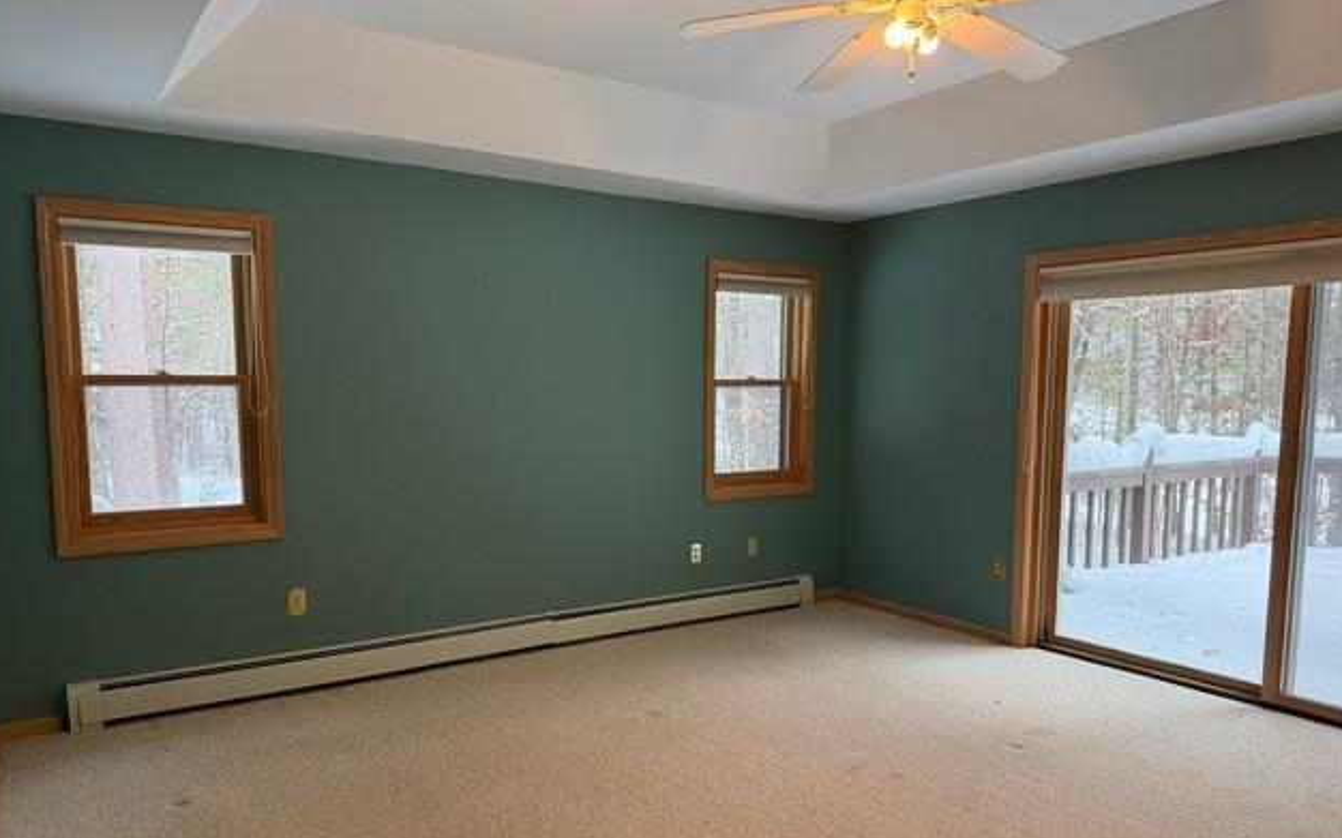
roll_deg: -0.2
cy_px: 478
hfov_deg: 70.4
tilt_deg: -6.9
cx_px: 662
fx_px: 951
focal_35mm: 26
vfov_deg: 47.4
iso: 200
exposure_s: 1/120
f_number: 1.78
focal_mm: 6.76
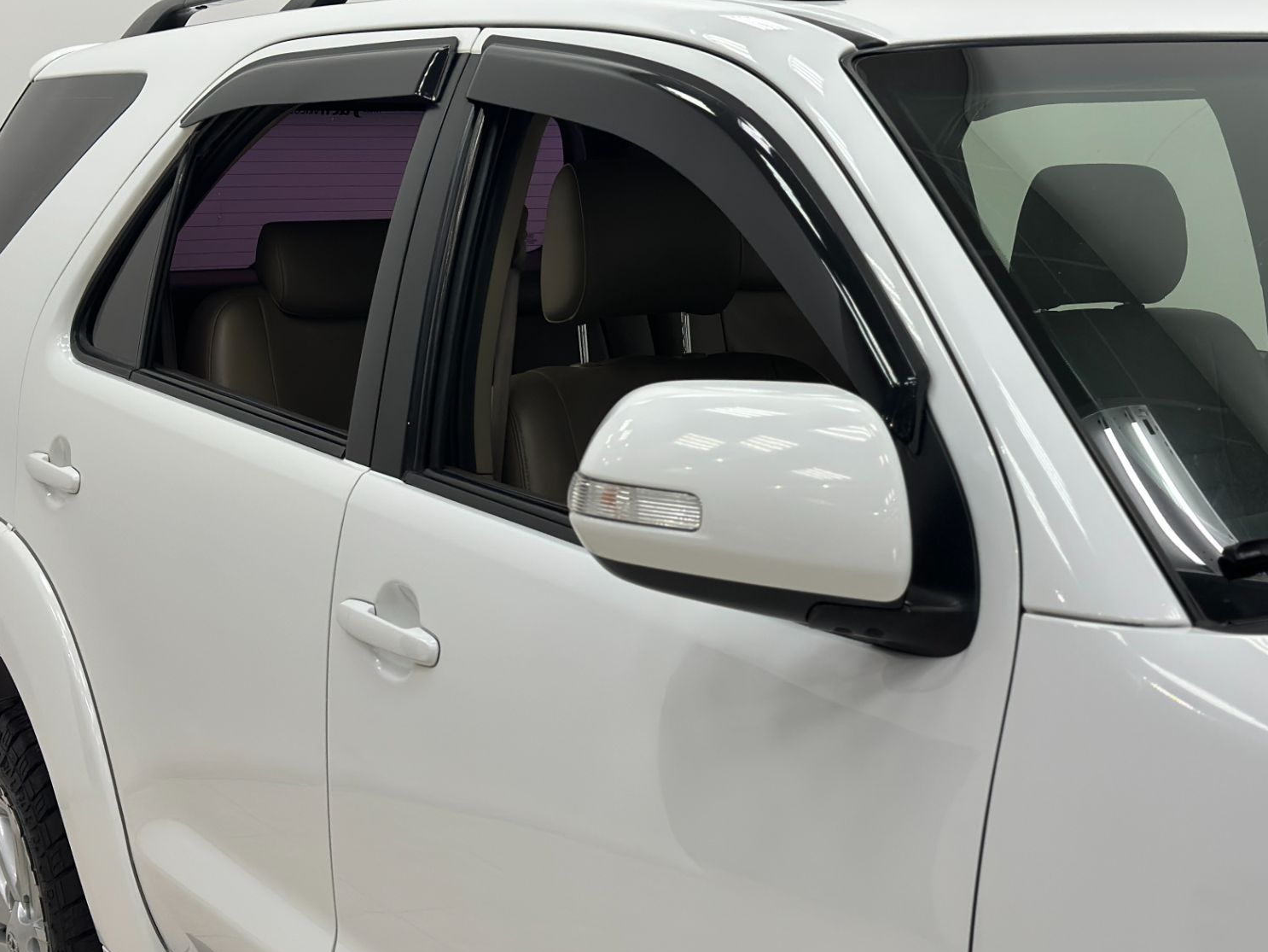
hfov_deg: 31.2
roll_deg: +0.8
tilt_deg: -8.9
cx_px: 667
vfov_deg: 23.6
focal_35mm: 62
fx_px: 2271
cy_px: 517
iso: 100
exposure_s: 1/170
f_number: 1.78
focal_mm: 6.86
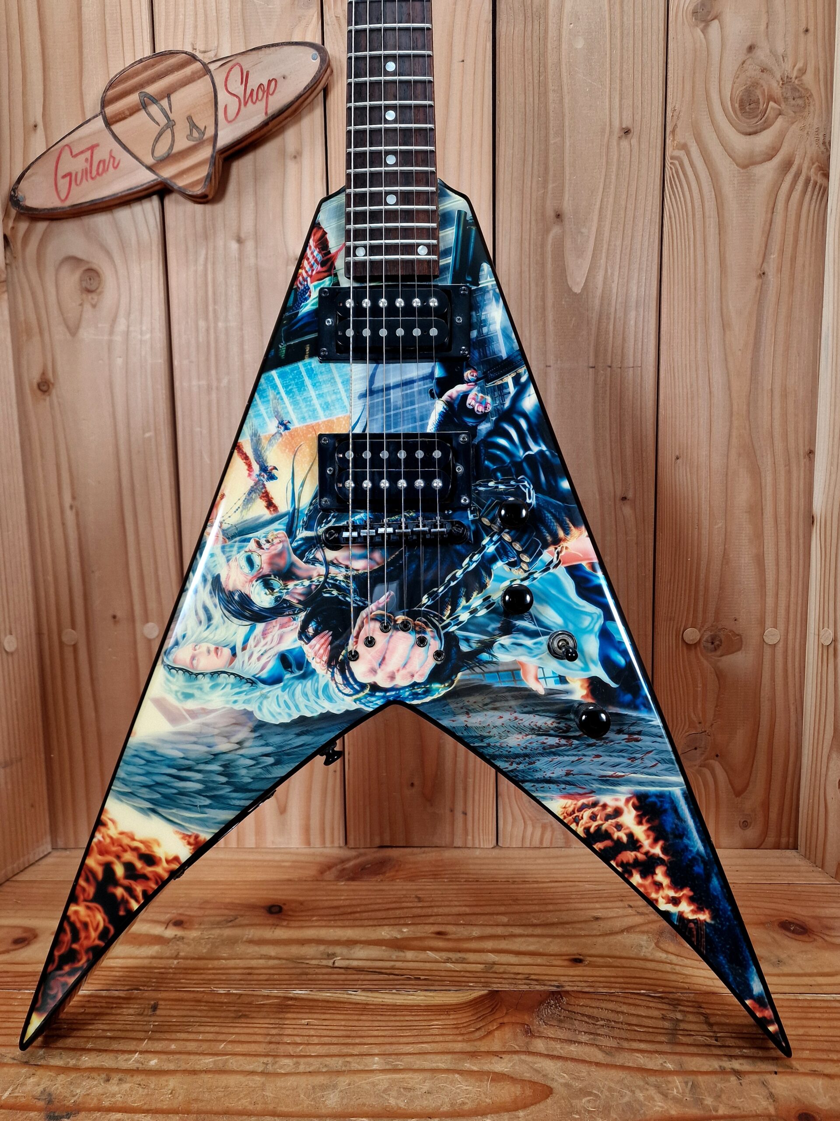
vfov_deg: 73.9
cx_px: 420
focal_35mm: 23
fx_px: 744
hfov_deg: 58.9
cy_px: 560
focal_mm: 6.4
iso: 160
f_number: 1.8
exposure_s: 1/100
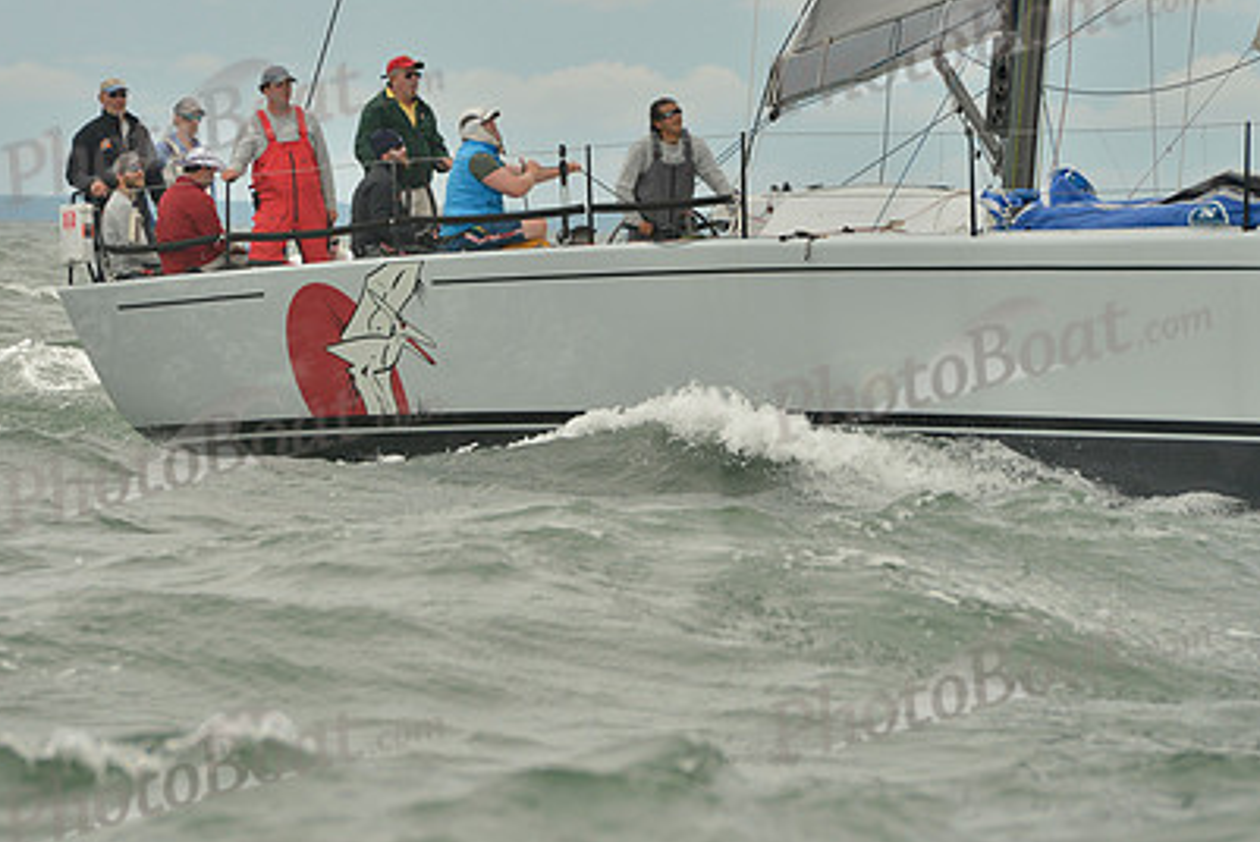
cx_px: 610
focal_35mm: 289
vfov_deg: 4.8
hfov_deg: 7.1
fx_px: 10122
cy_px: 243
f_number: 8
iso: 400
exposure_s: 1/1250
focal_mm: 200
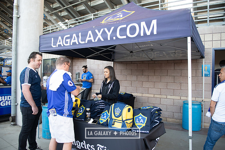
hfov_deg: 67.4
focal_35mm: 27
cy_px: 75
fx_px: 169
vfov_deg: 48.0
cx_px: 112
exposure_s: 1/125
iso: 250
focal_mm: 27
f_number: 2.8
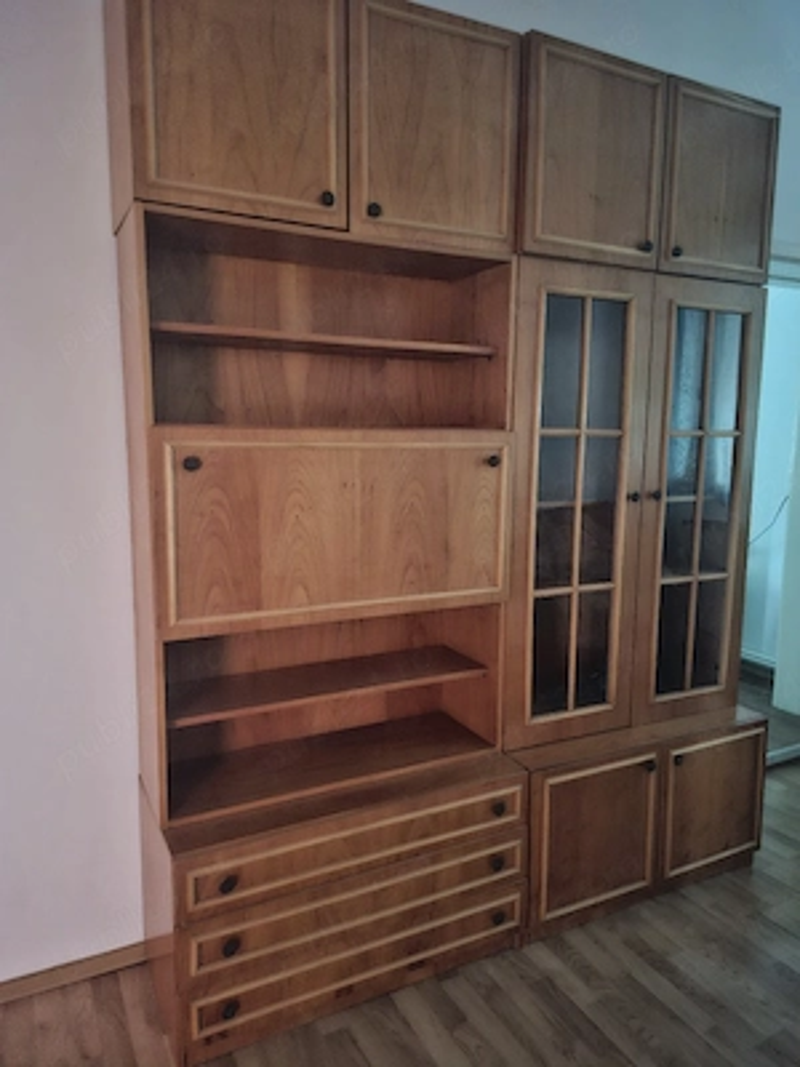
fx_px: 709
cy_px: 534
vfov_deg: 73.9
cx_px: 400
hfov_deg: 58.9
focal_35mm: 23
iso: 1600
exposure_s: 1/8
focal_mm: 5.54
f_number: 1.8
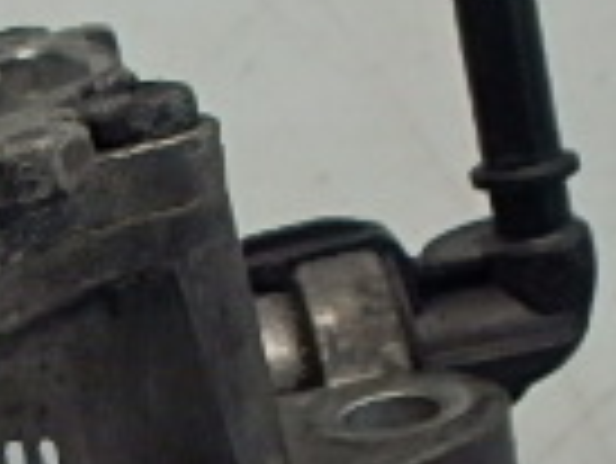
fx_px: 1745
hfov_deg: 19.2
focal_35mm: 98
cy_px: 333
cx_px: -58
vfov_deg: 15.1
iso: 200
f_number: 3.5
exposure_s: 1/80
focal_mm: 3.7
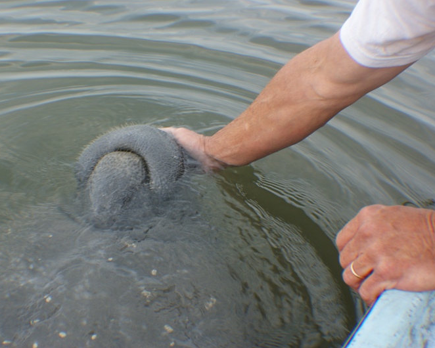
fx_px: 657
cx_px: 185
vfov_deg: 29.7
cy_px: 174
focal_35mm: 51
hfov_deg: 36.6
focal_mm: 30
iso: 200
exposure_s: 1/60
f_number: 5
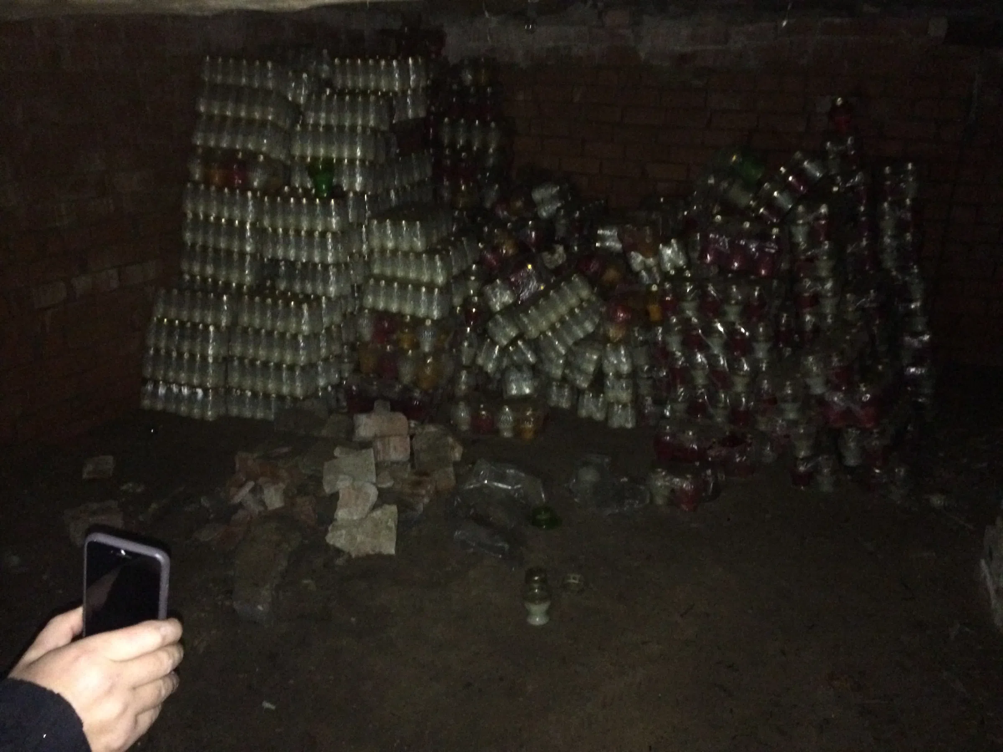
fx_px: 840
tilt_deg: -20.8
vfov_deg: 48.2
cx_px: 502
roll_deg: +0.2
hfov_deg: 61.7
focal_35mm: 29
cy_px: 376
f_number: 2.2
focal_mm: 4.15
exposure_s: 1/17
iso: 800
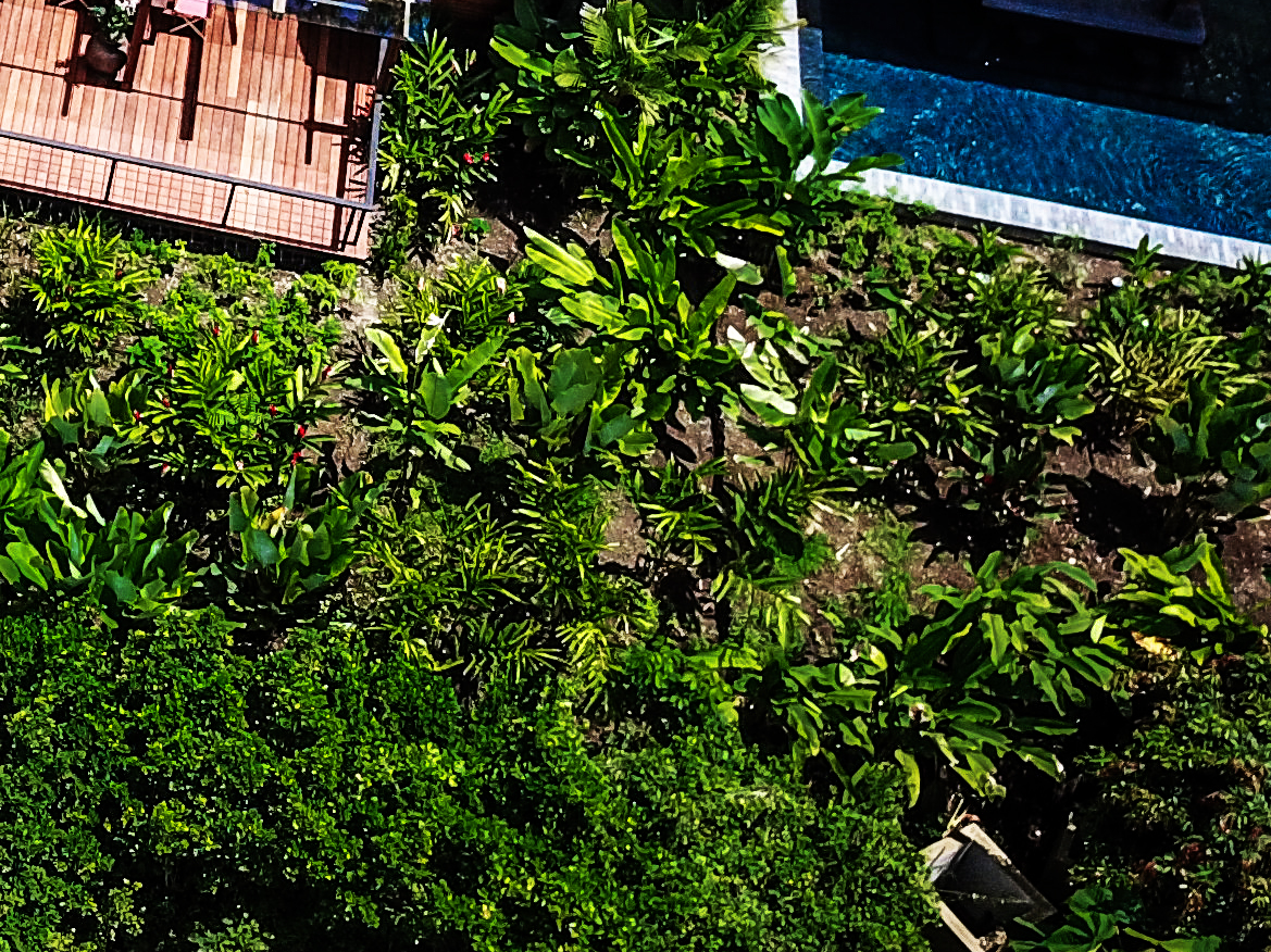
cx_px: -557
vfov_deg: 16.0
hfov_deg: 19.6
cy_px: -175
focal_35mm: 89
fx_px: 3267
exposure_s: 1/1000
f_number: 2.2
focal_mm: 4.7
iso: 100
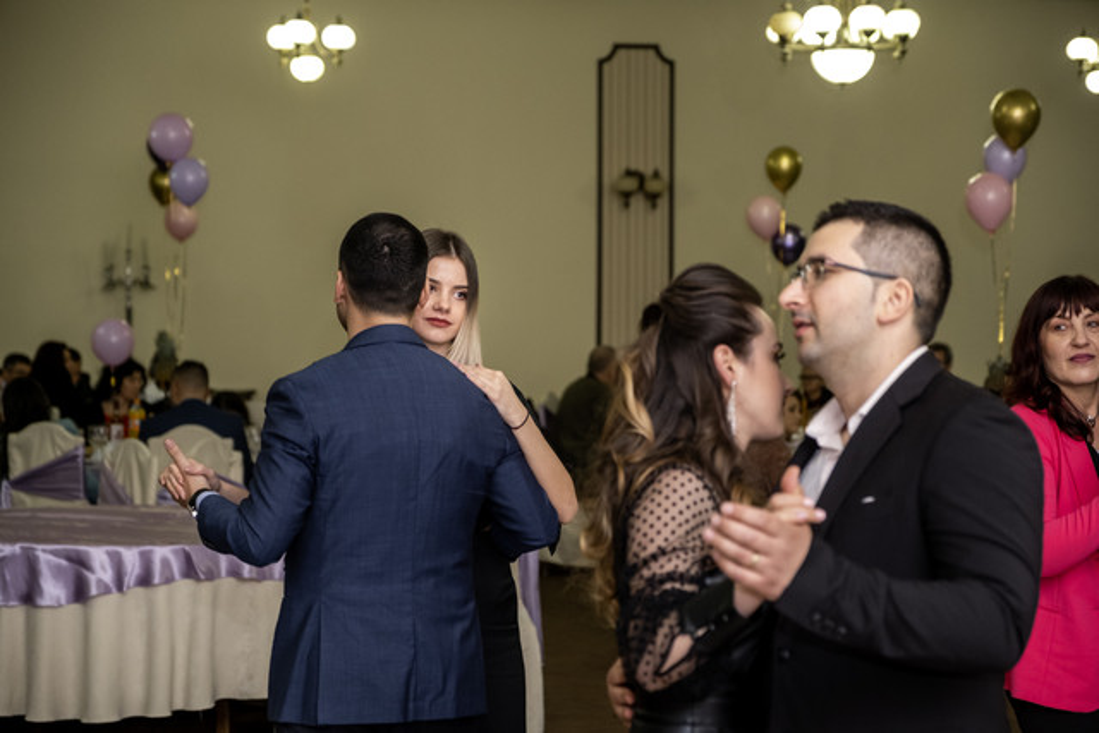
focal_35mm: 83
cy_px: 366
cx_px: 550
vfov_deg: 16.5
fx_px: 2534
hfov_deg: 24.5
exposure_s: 1/125
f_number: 2.8
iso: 1600
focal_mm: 55
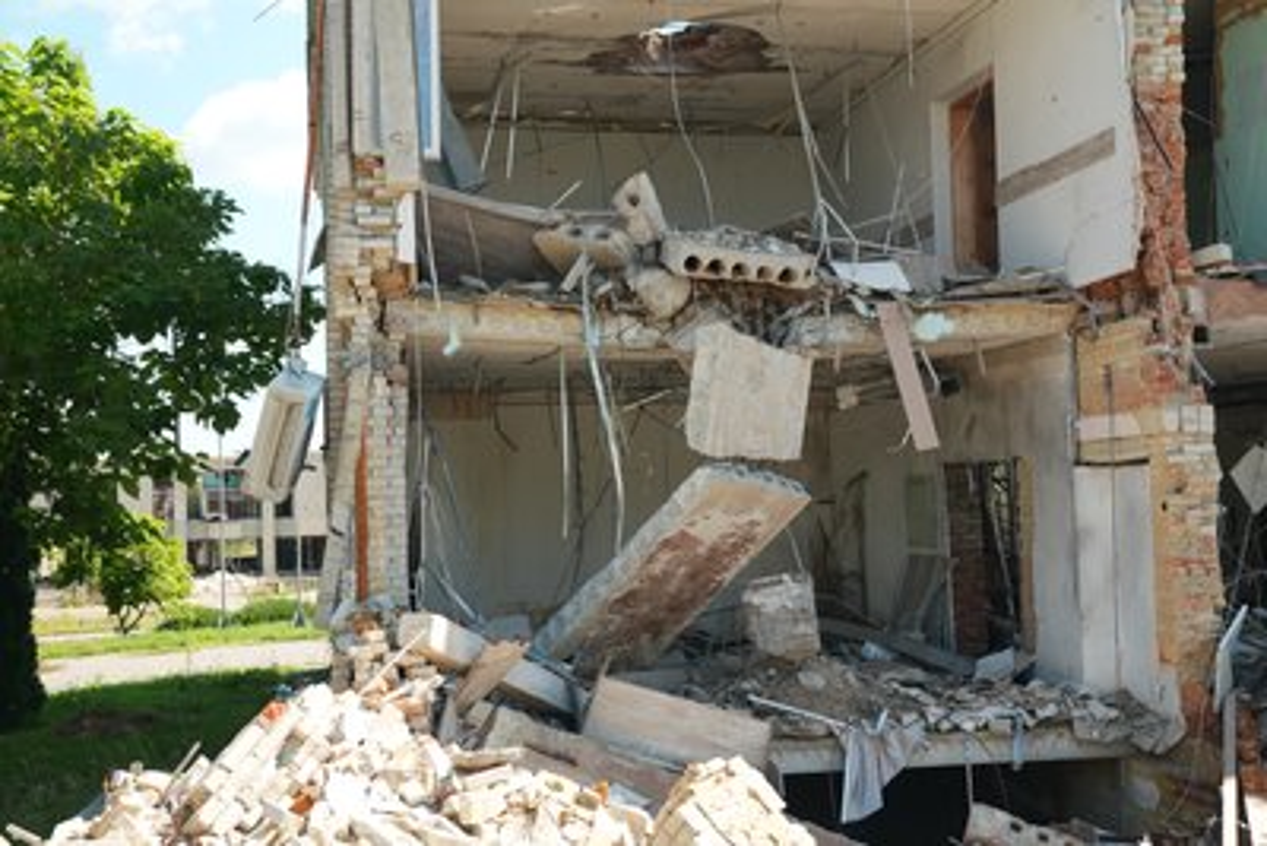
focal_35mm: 42
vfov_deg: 31.9
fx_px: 1479
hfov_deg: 46.4
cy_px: 423
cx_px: 634
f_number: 4.5
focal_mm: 42
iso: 80
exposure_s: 1/80
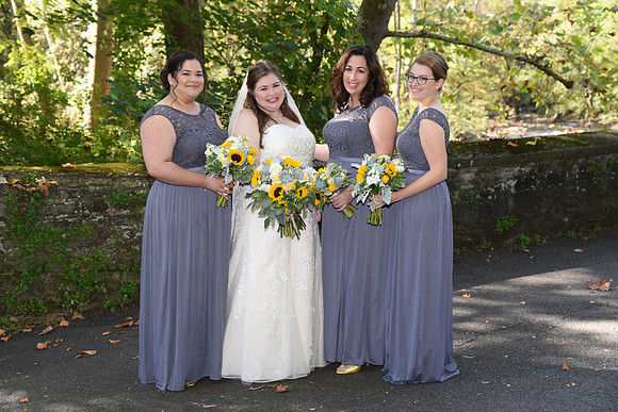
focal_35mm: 52
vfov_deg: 26.0
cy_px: 206
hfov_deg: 38.2
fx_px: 893
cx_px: 309
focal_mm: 52
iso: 640
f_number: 5
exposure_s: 1/200
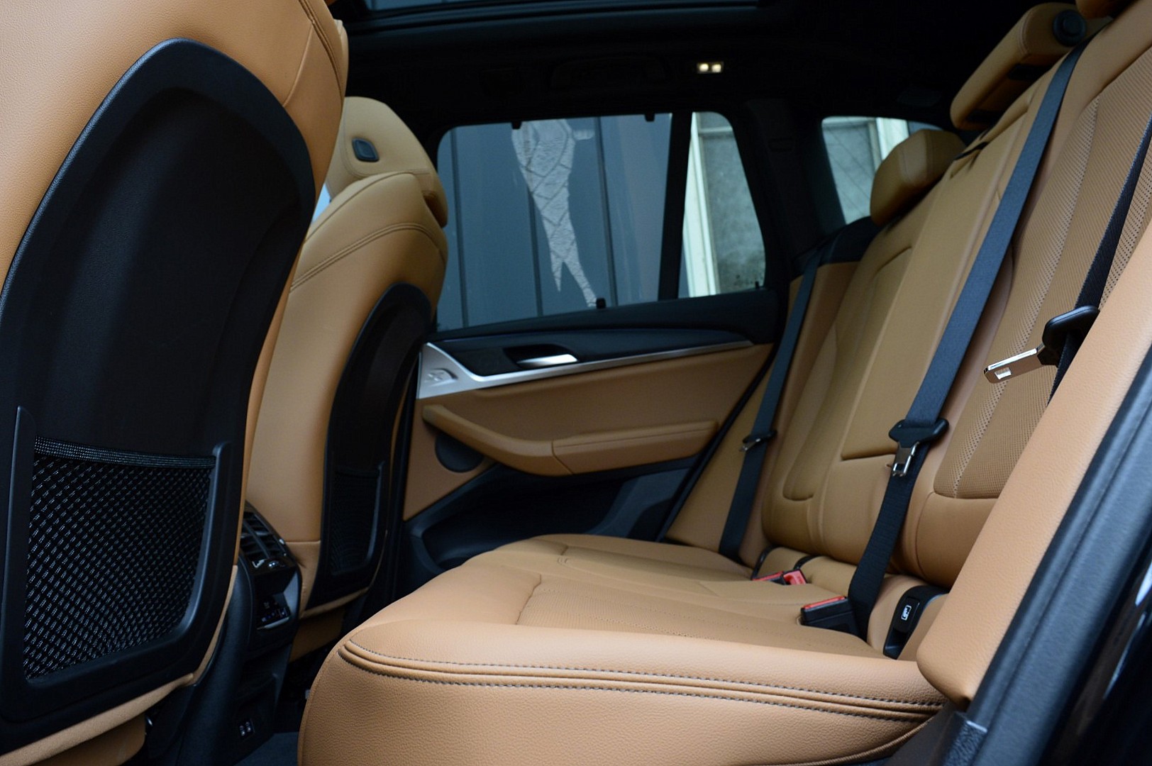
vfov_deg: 47.9
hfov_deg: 67.4
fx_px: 863
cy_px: 383
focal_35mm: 27
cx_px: 576
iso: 560
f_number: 8
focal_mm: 18
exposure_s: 1/60
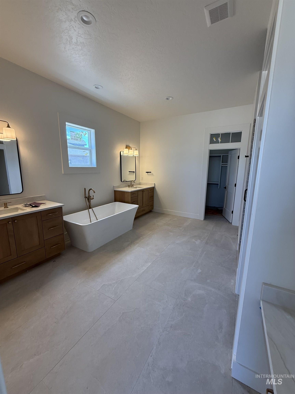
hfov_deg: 85.7
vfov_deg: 102.1
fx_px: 159
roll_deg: -0.2
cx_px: 148
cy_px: 197
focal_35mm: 14
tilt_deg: -10.1
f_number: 2.2
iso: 100
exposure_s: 1/120
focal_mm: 2.22
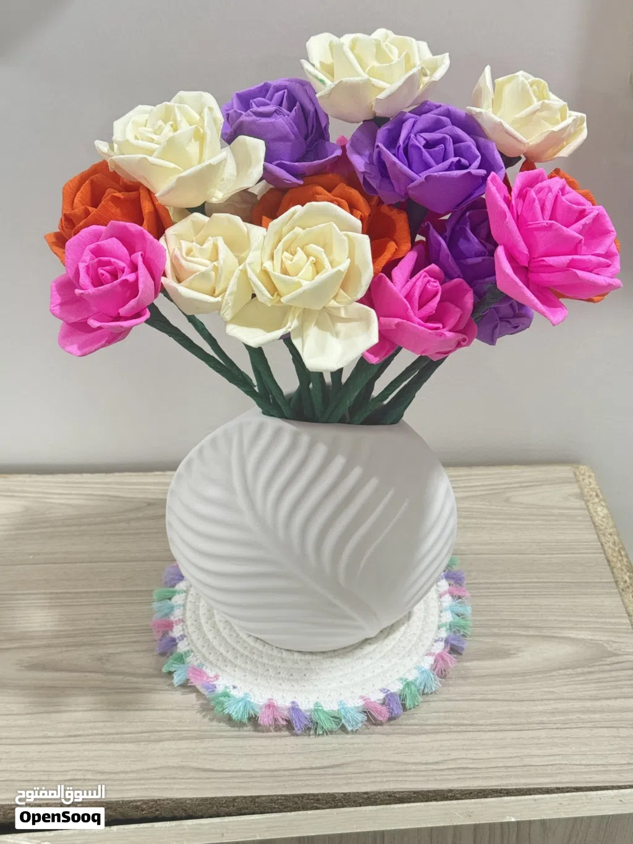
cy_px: 422
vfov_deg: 39.7
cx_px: 316
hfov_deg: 30.3
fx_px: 1170
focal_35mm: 48
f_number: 1.78
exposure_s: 1/50
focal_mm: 6.76
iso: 200
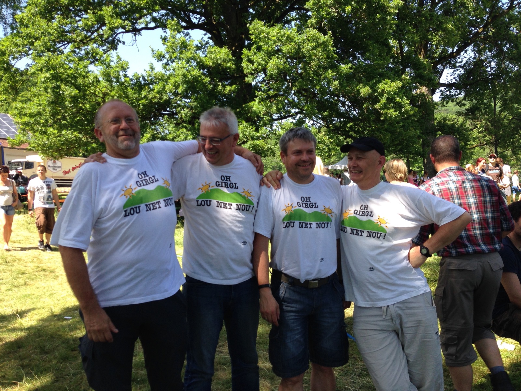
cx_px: 260
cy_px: 196
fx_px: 497
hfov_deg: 55.4
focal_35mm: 33
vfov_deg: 42.9
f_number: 2.4
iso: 50
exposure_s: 1/433
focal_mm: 4.12
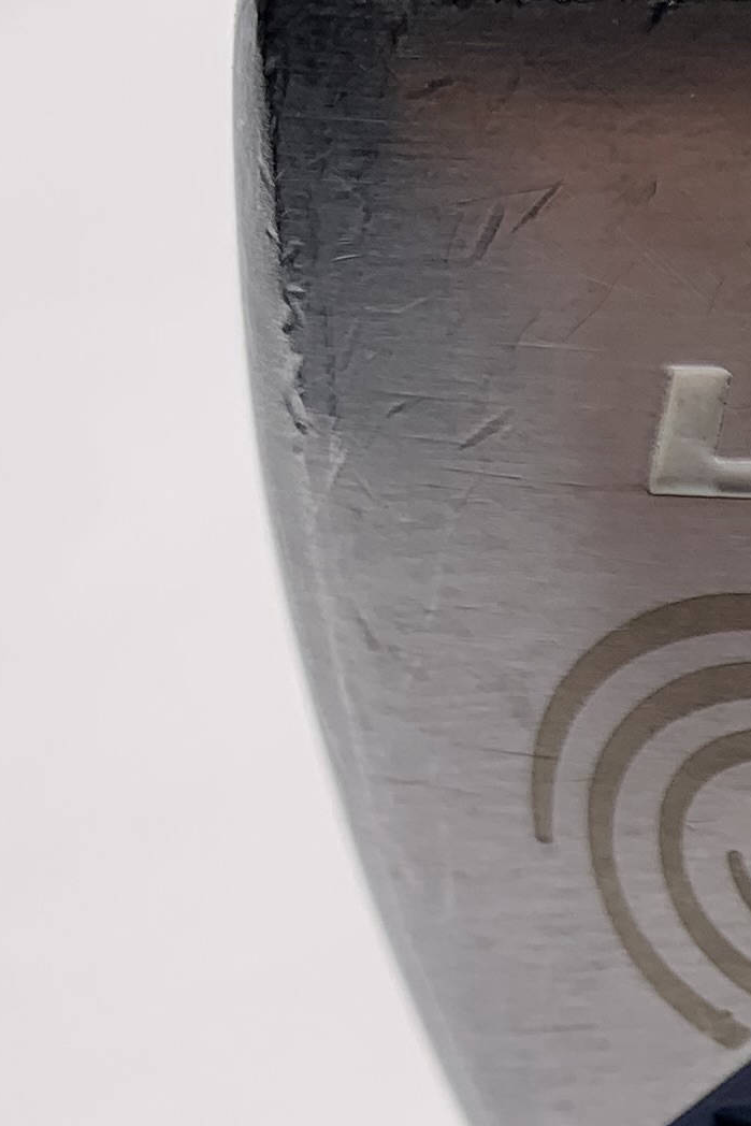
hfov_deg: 11.0
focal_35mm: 104
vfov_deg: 19.1
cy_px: 1109
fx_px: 3253
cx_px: 1850
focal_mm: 4.25
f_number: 1.8
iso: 25
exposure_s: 1/237
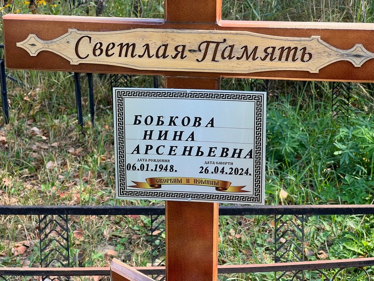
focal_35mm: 77
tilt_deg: -20.5
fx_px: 832
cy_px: 140
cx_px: 187
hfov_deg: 25.3
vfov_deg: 19.1
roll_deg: +1.5
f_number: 2.8
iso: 32
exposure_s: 1/114
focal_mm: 9
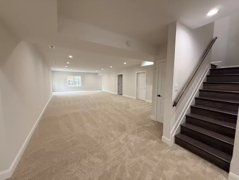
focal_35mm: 14
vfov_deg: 85.7
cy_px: 90
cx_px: 120
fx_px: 97
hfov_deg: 102.1
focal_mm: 2.22
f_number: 2.2
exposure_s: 1/120
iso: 320
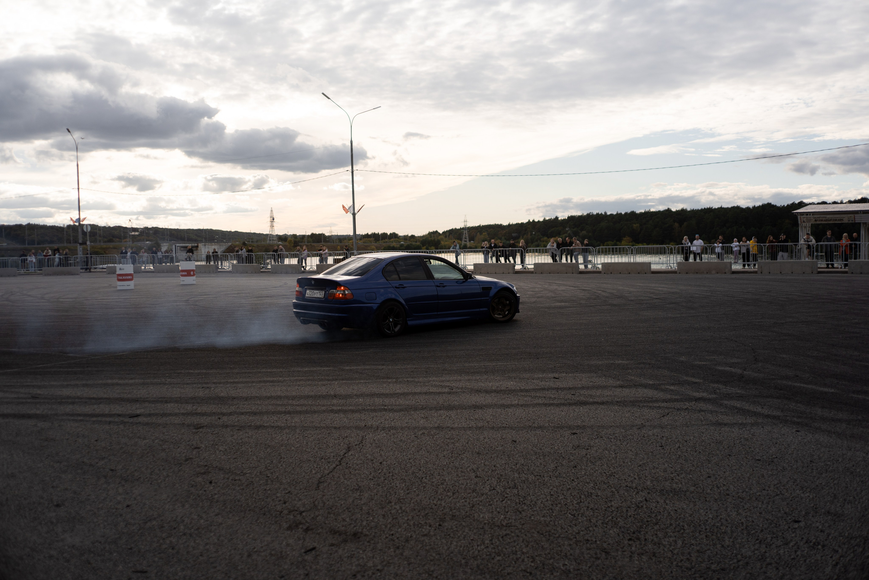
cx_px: 434
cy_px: 290
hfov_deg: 54.4
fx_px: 845
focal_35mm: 35
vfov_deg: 37.9
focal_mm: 35
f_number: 2.2
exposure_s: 1/3200
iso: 100
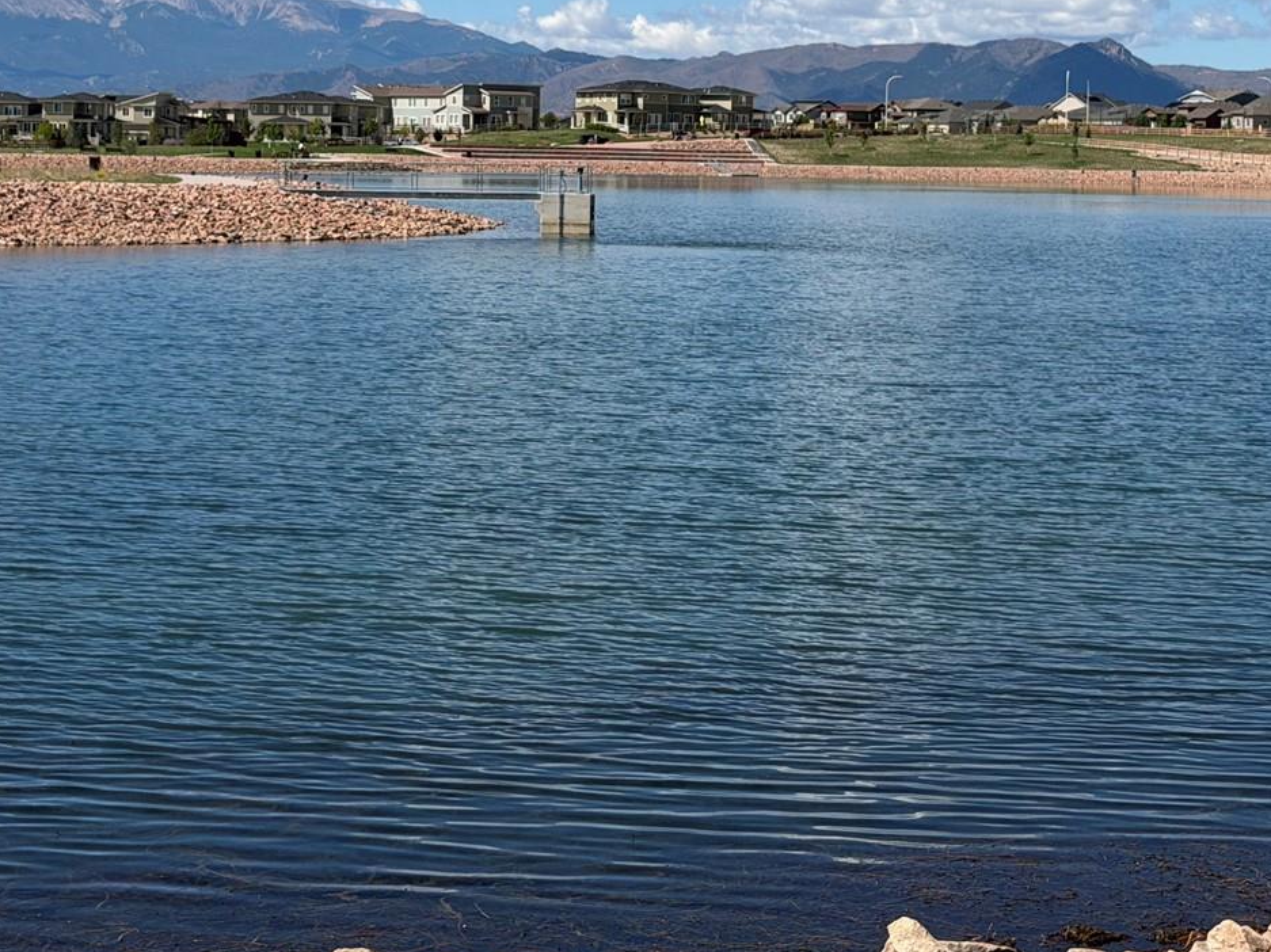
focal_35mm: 82
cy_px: 259
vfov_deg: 17.9
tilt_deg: -2.8
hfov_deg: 23.8
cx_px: 539
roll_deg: -0.6
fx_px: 3010
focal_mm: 6.76
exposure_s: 1/6024
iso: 64
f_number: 1.78
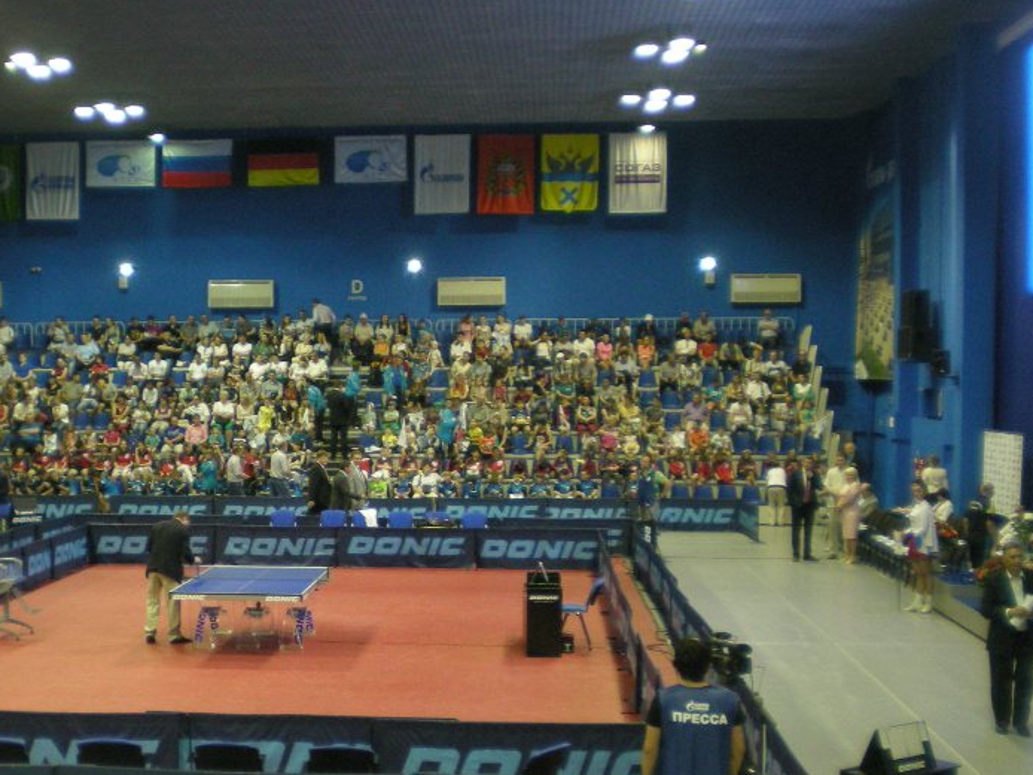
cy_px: 506
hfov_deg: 33.8
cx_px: 292
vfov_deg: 26.0
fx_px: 1672
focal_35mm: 56
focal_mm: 6.3
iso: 217
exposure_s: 1/30
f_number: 3.1
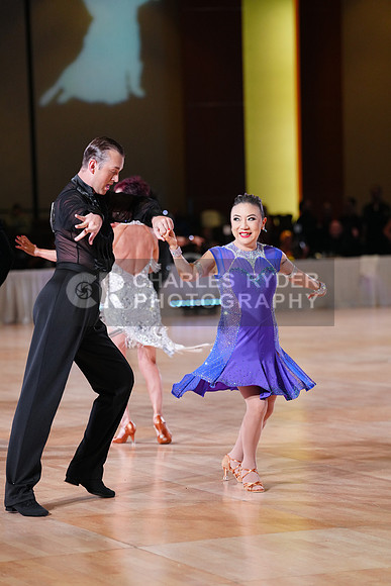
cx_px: 196
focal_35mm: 125
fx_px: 2035
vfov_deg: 16.4
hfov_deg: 11.0
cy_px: 293
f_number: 2.8
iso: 2000
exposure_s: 1/400
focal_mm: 125
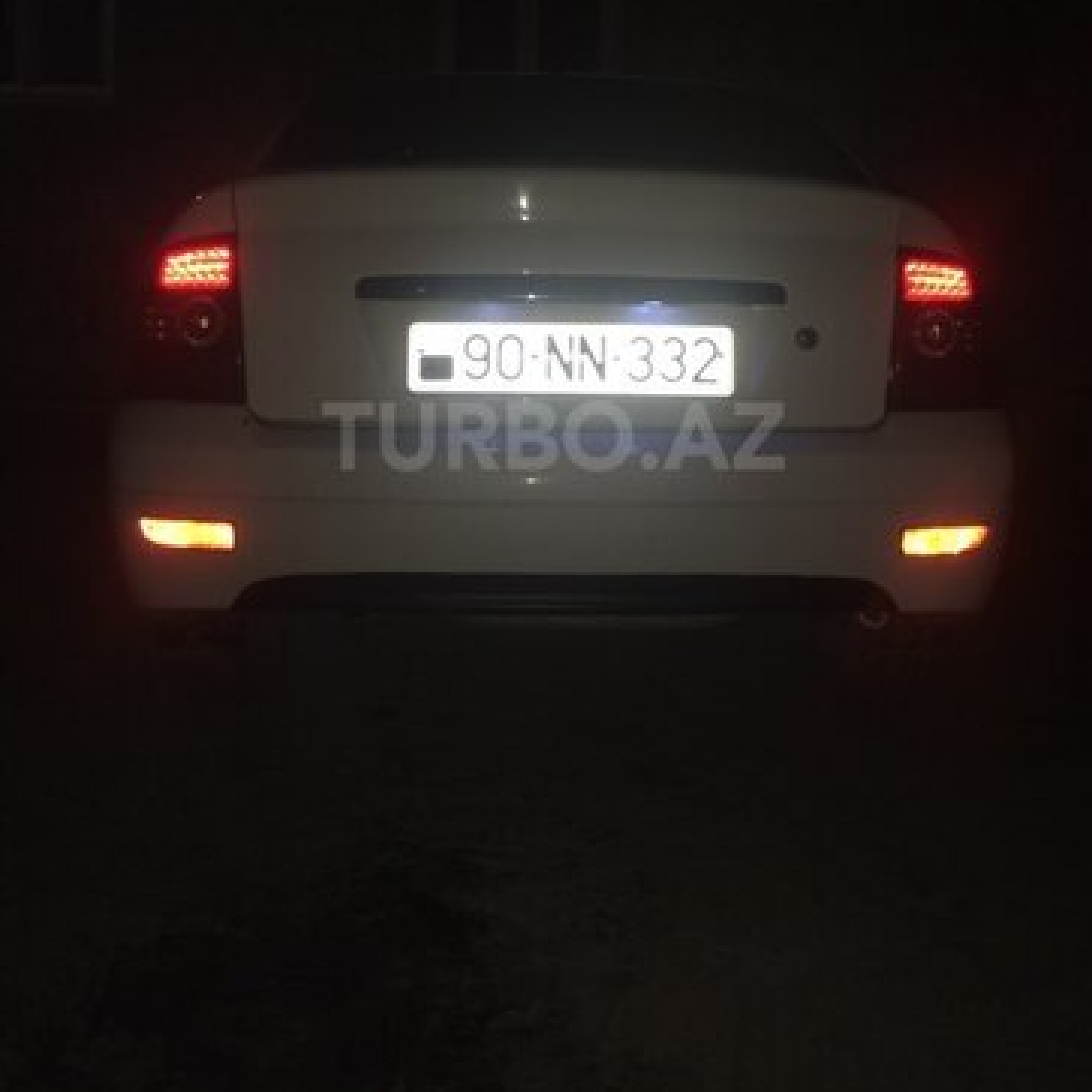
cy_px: 436
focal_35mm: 35
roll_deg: -0.2
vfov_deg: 46.9
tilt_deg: -4.8
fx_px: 1249
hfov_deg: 47.2
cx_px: 554
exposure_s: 1/20
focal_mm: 4.15
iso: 40
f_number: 2.2
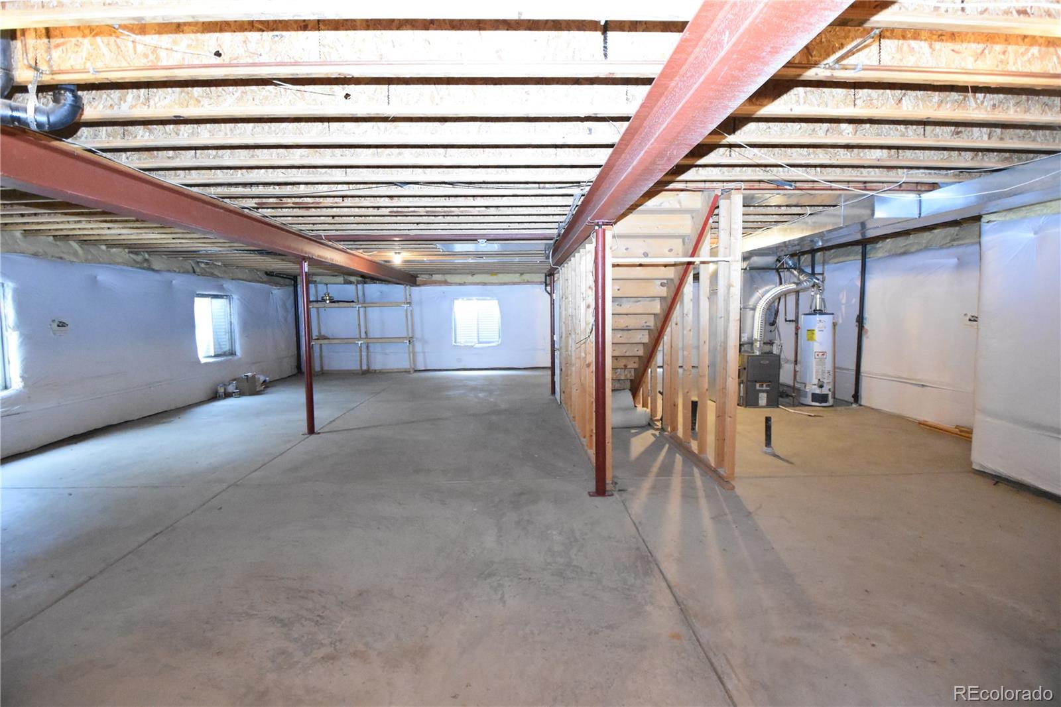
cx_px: 530
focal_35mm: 15
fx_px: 442
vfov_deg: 77.3
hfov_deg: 100.4
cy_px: 354
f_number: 3.5
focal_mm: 10
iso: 6400
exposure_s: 1/125
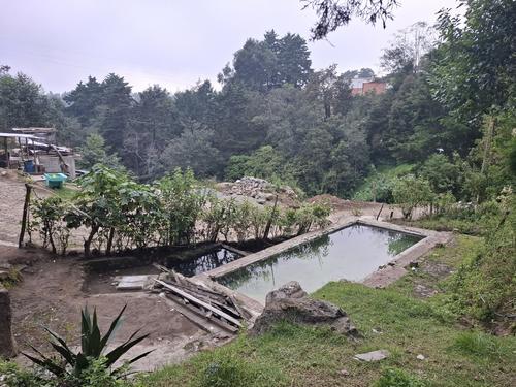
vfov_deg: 58.9
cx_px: 258
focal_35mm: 23
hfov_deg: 73.9
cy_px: 194
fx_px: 343
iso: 50
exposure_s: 1/127
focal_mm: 5.54
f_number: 1.8
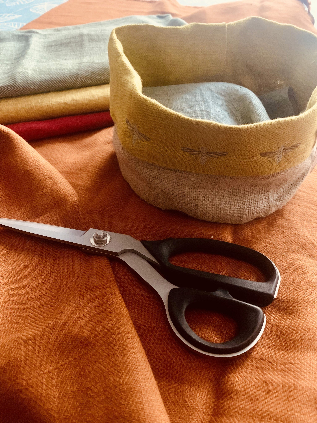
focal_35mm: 26
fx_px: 317
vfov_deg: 67.3
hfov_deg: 53.1
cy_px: 212
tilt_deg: -45.9
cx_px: 158
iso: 800
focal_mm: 4.25
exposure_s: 1/24
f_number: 1.8
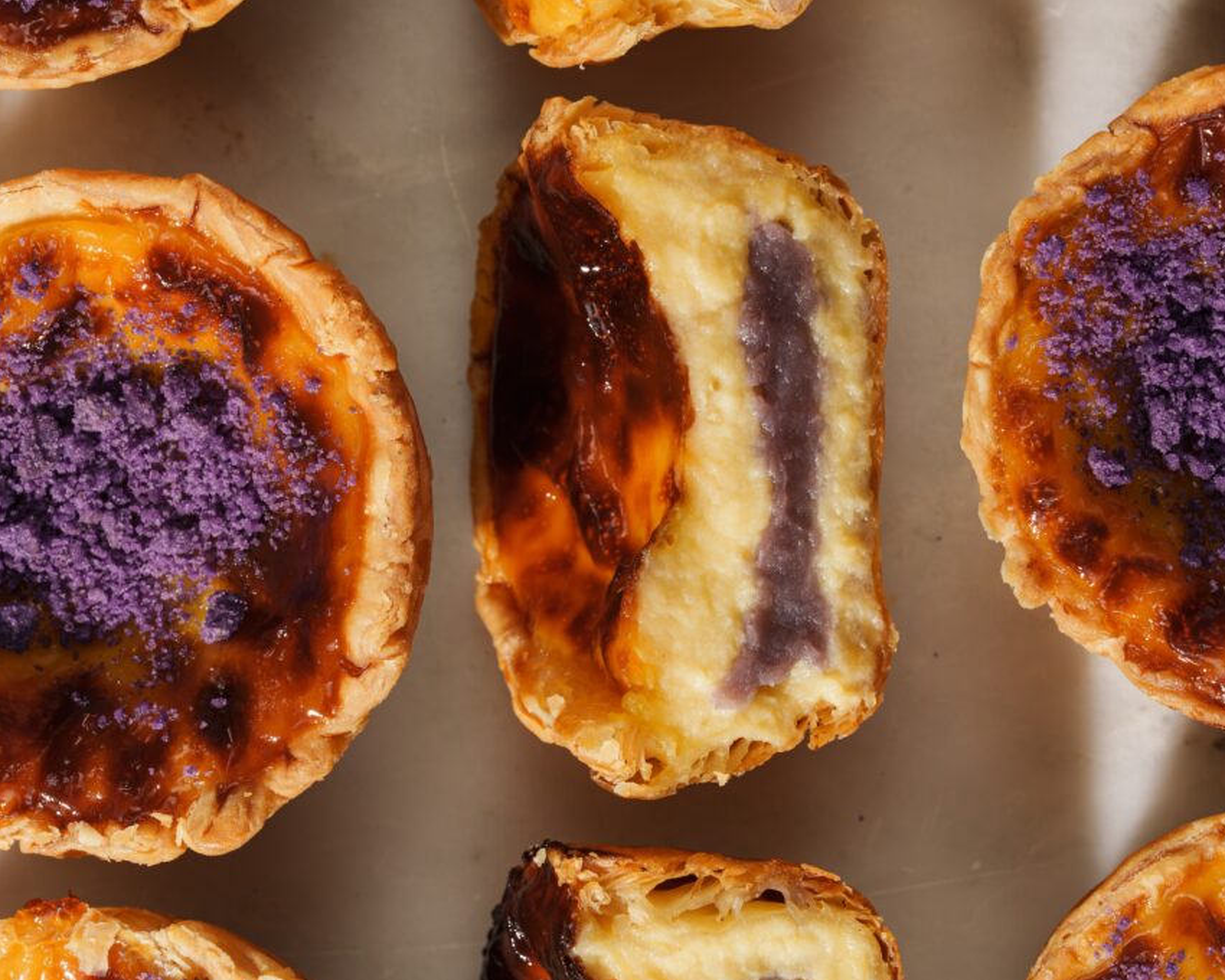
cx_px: 633
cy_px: 491
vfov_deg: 15.1
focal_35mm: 102
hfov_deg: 18.8
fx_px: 3698
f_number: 11
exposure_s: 1/200
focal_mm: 90
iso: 160
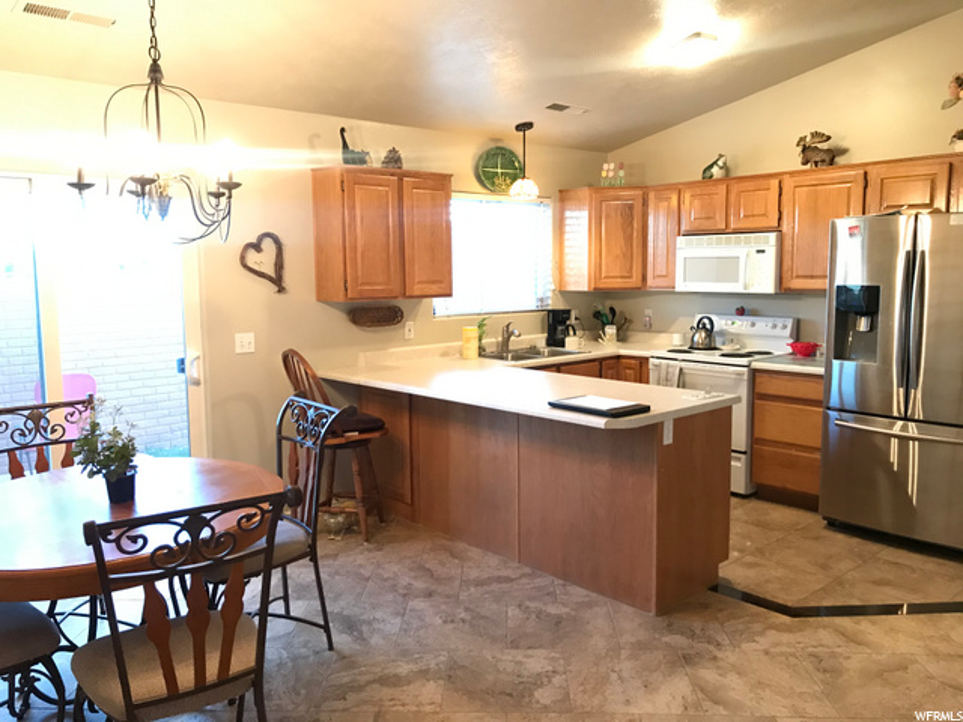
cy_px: 361
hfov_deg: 63.4
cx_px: 482
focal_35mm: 28
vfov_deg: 49.7
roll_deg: +0.3
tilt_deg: -6.0
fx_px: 779
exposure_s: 1/12
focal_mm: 3.99
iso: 100
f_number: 1.8
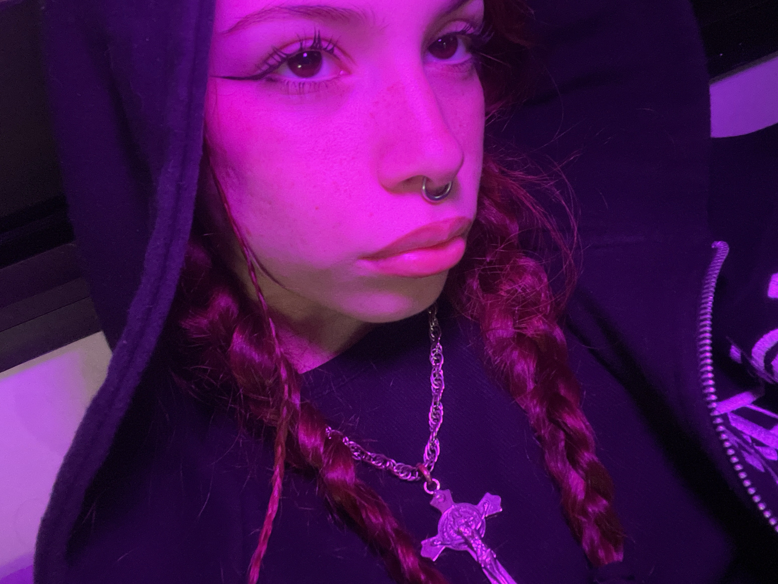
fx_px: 674
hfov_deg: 60.0
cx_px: 389
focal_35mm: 30
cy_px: 292
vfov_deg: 46.8
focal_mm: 2.71
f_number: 2.2
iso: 400
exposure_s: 1/25
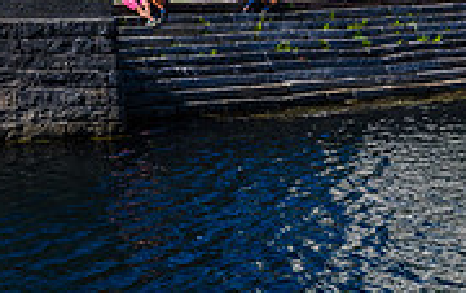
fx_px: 1208
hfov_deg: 21.8
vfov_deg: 13.2
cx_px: 217
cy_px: -110
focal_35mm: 95
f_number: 16
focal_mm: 29
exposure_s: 1/320
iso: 200
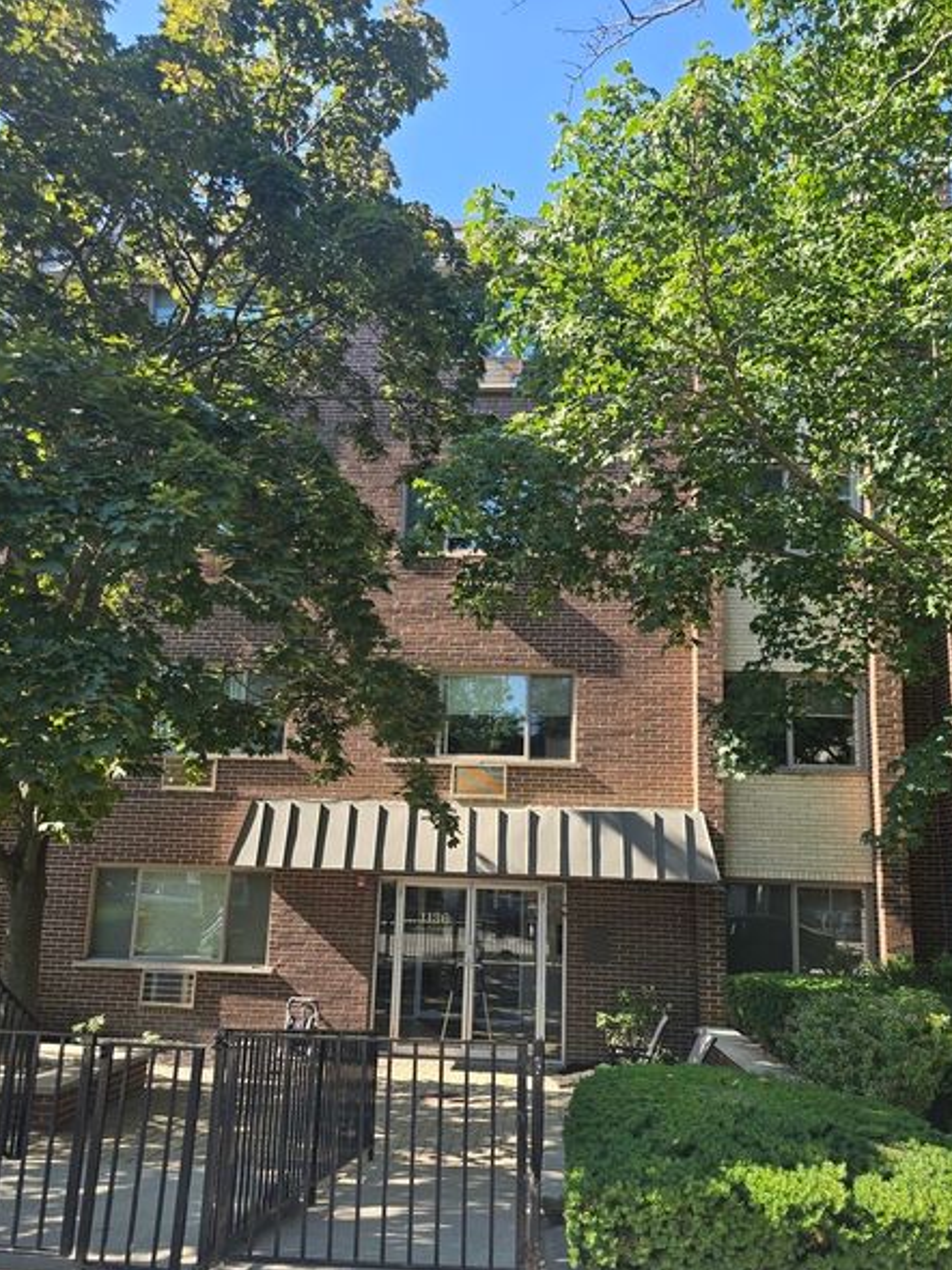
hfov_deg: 53.0
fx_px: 954
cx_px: 446
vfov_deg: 67.1
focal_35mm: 26
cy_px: 716
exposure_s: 1/186
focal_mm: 6.3
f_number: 1.7
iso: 12
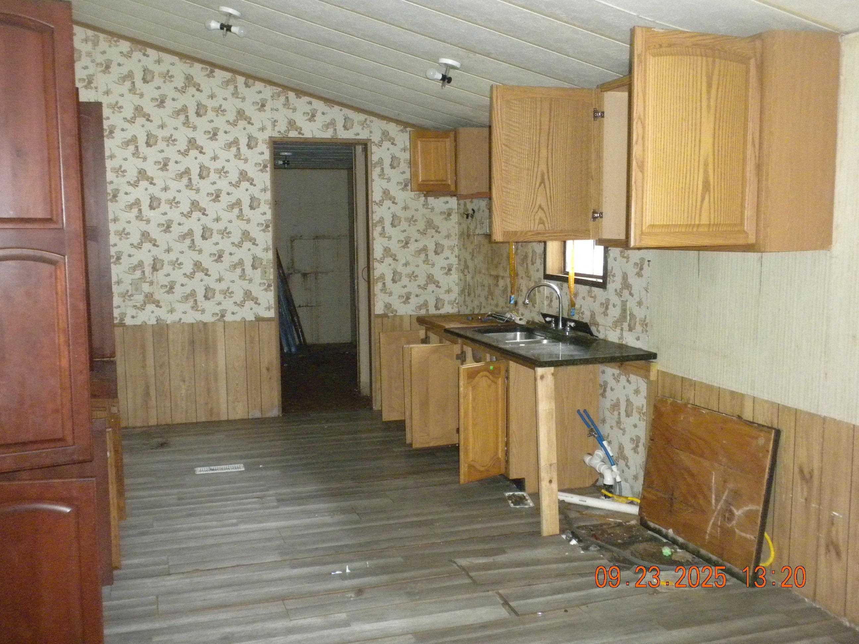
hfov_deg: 50.1
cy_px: 322
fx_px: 918
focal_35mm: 37
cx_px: 430
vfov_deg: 38.7
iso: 726
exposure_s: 1/30
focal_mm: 6.6
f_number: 3.5
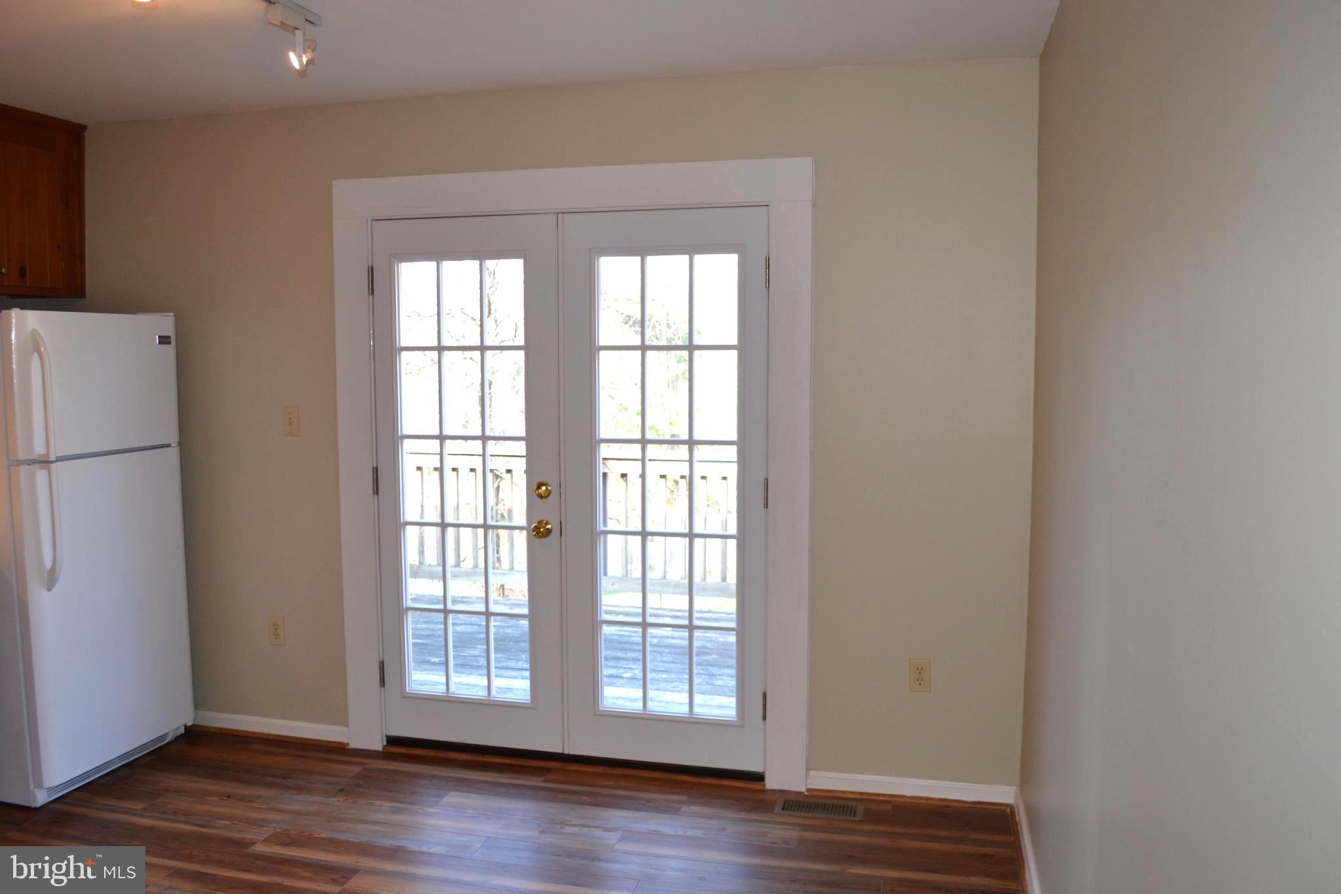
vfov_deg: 47.9
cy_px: 447
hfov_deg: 67.4
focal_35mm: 27
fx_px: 1006
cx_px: 670
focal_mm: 18
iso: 400
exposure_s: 1/60
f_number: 4
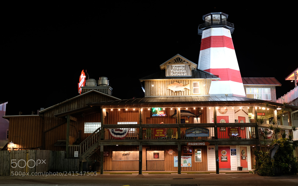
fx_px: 357
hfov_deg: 45.3
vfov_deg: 29.2
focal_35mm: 44
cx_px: 149
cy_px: 89
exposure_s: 2
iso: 250
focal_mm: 28.9
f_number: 5
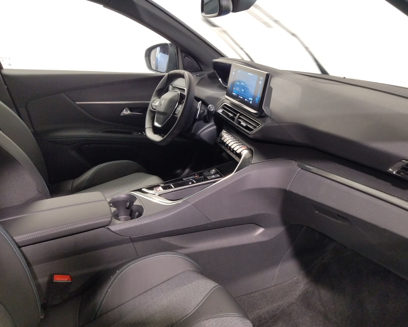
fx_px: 350
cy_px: 164
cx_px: 221
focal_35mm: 29
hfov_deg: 60.4
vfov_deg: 50.0
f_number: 1.79
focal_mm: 4.74
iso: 195
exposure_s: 1/20
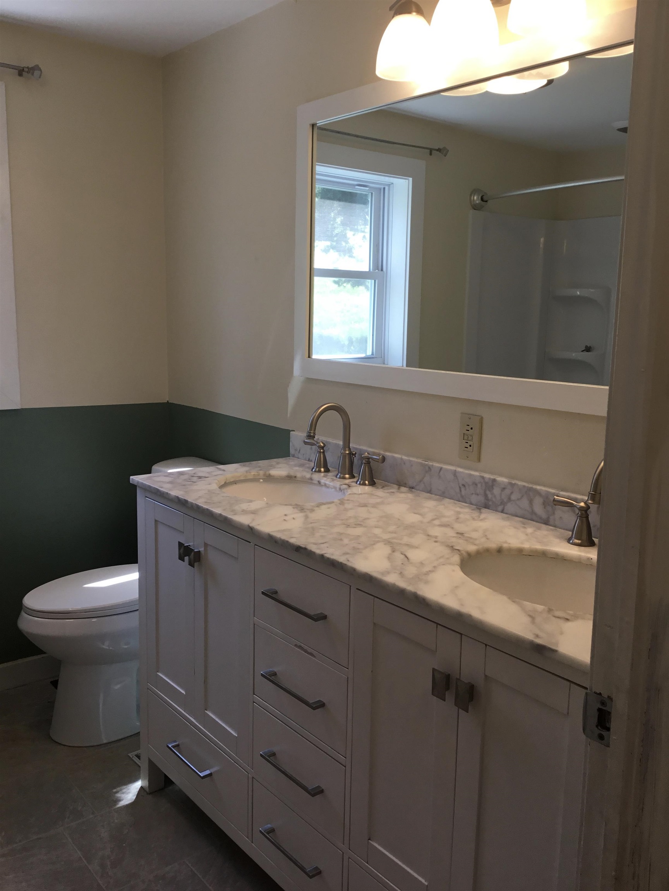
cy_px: 446
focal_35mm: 31
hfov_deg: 45.4
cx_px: 334
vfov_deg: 58.4
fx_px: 799
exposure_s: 1/60
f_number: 2.4
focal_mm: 3.3
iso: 25
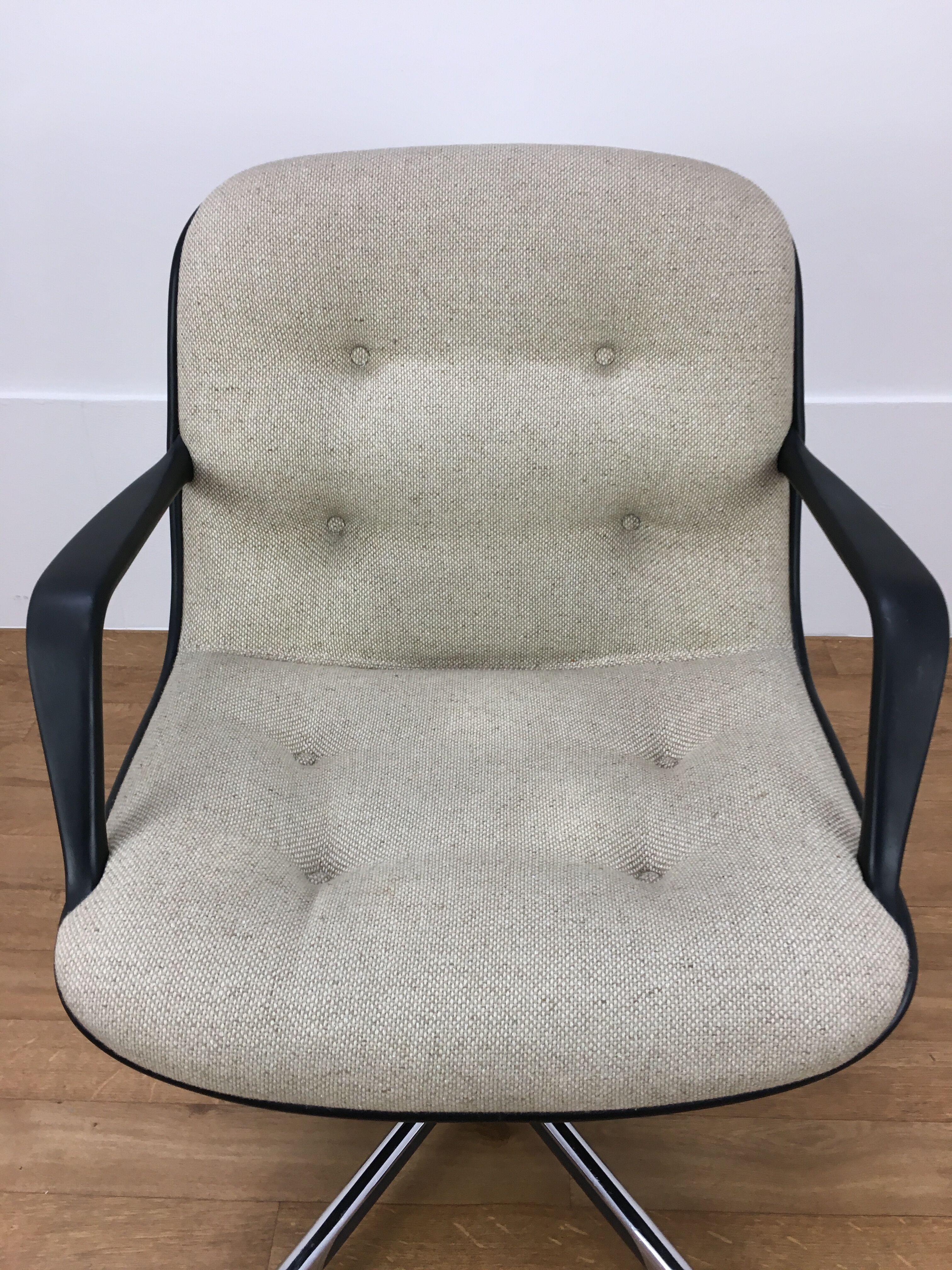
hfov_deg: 48.2
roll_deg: -1.5
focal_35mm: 29
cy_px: 635
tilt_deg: -32.9
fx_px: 1063
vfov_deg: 61.7
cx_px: 476
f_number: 2.2
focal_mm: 4.15
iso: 25
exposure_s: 1/33
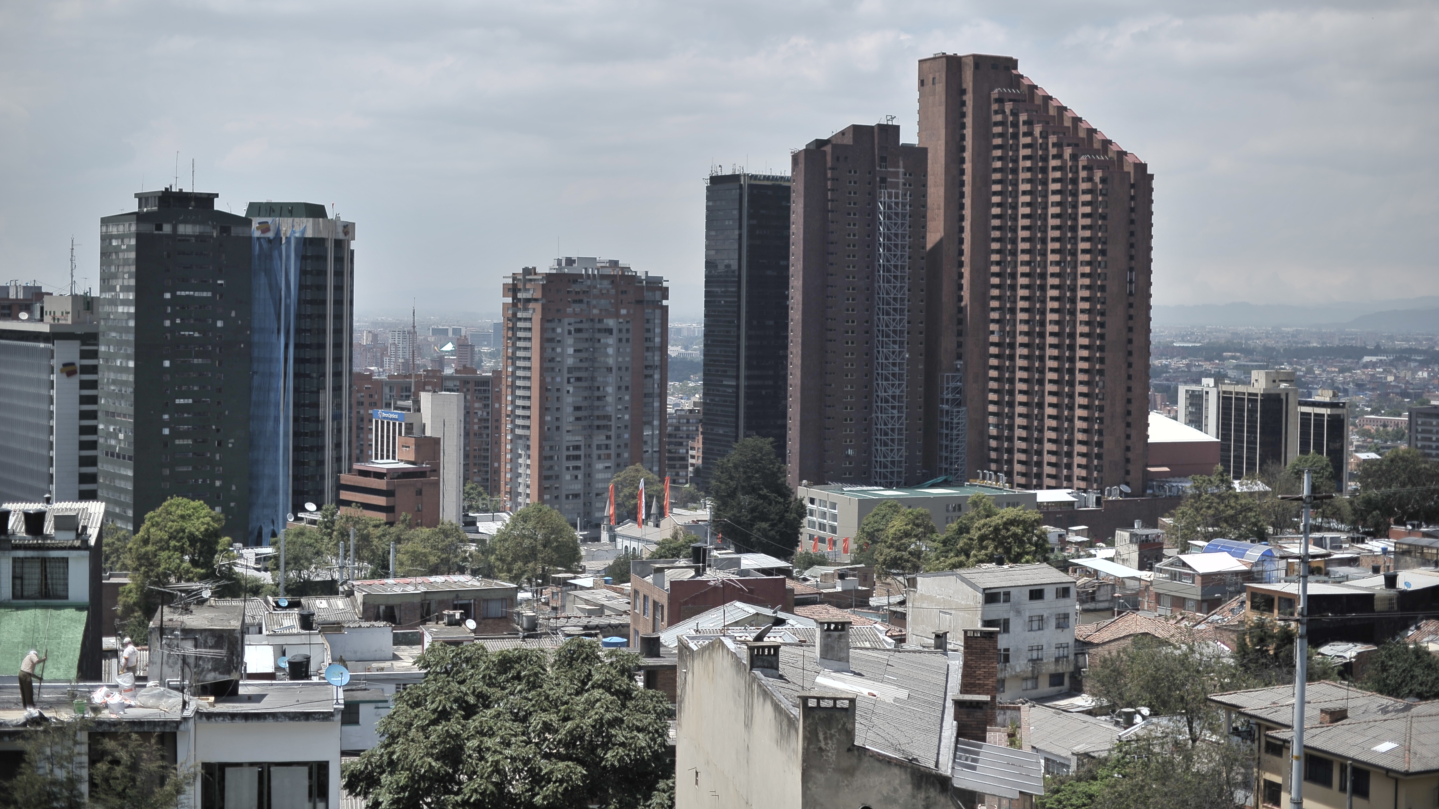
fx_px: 2022
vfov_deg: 22.6
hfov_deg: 39.2
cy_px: 342
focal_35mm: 53
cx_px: 724
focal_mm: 50
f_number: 2.2
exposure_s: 1/8000
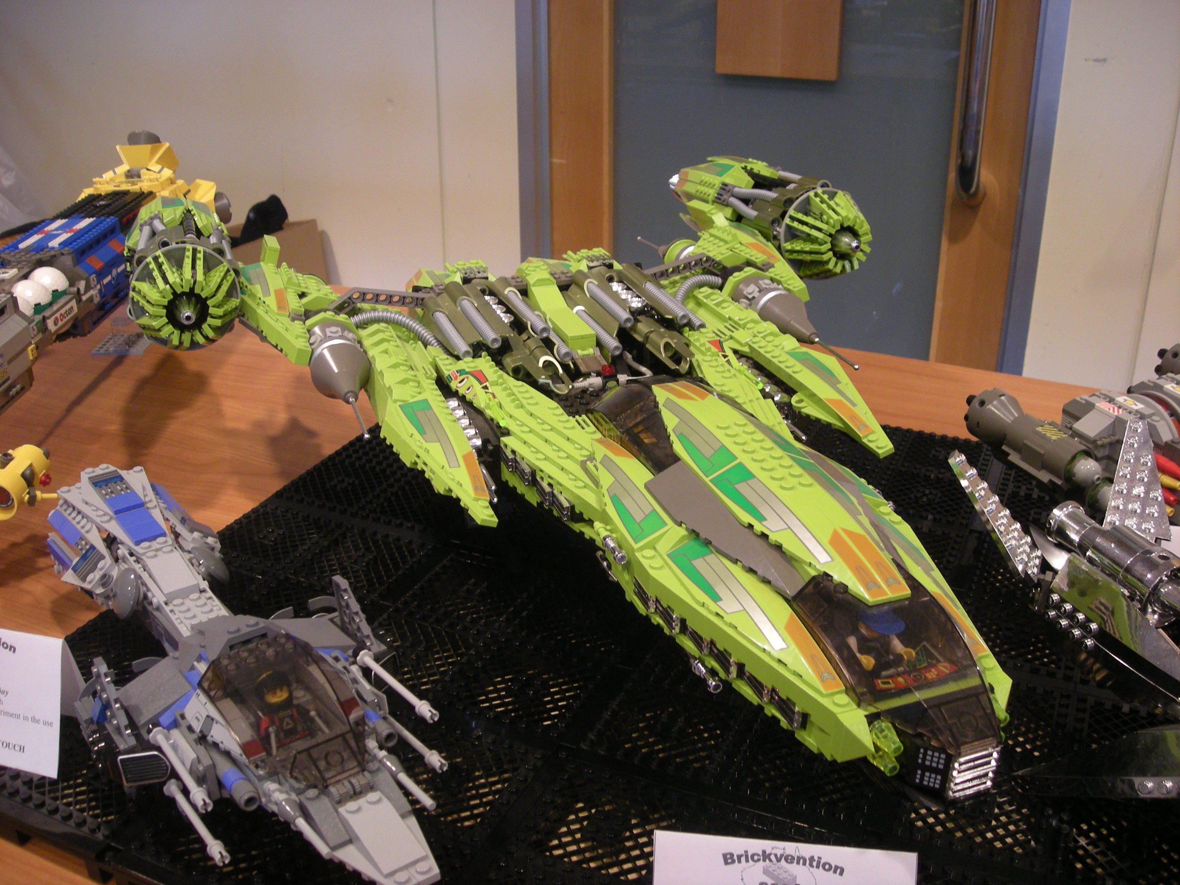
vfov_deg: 40.7
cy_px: 442
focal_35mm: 35
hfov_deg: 52.6
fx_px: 1193
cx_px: 590
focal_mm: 5.7
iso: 147
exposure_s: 1/8
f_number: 2.8
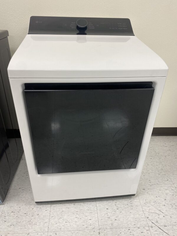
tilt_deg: -29.9
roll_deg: -1.5
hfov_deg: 53.1
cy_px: 118
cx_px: 88
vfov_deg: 67.3
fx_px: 177
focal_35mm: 26
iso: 80
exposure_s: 1/66
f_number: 1.8
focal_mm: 4.25
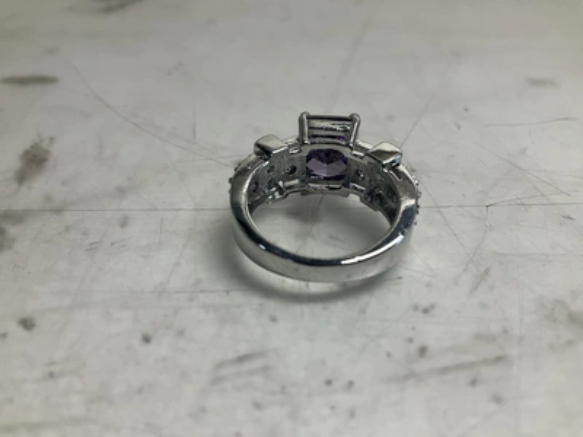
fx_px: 488
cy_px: 218
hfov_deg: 61.7
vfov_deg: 48.2
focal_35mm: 29
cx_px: 292
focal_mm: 3
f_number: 1.8
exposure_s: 1/120
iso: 50
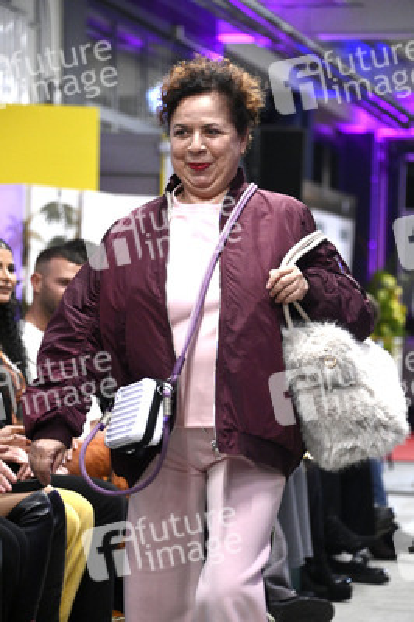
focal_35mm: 160
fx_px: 2765
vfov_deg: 12.8
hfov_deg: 8.6
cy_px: 311
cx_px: 207
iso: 10000
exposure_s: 1/160
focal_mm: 160
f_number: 5.6
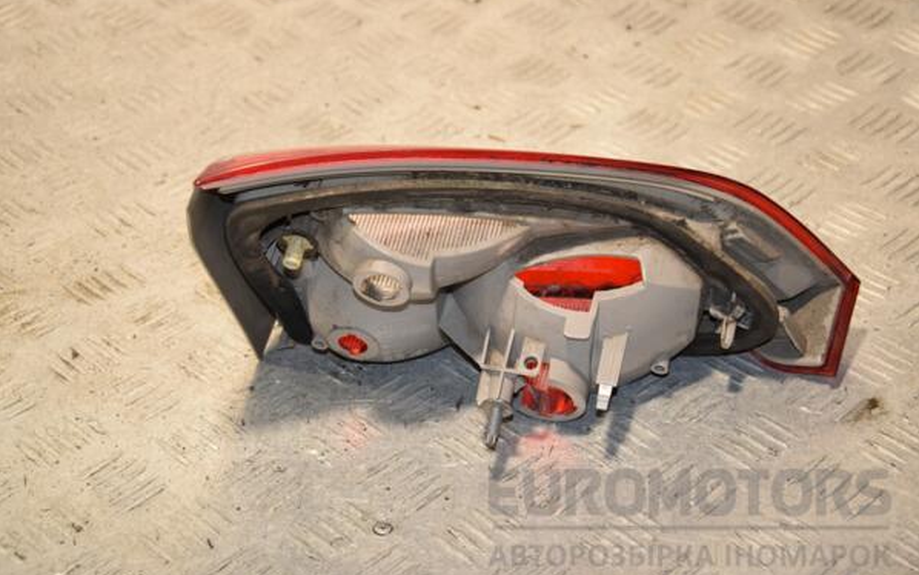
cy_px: 288
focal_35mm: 89
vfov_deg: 14.7
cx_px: 460
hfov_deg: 23.3
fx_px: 2229
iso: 800
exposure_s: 1/200
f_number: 6.3
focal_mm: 58
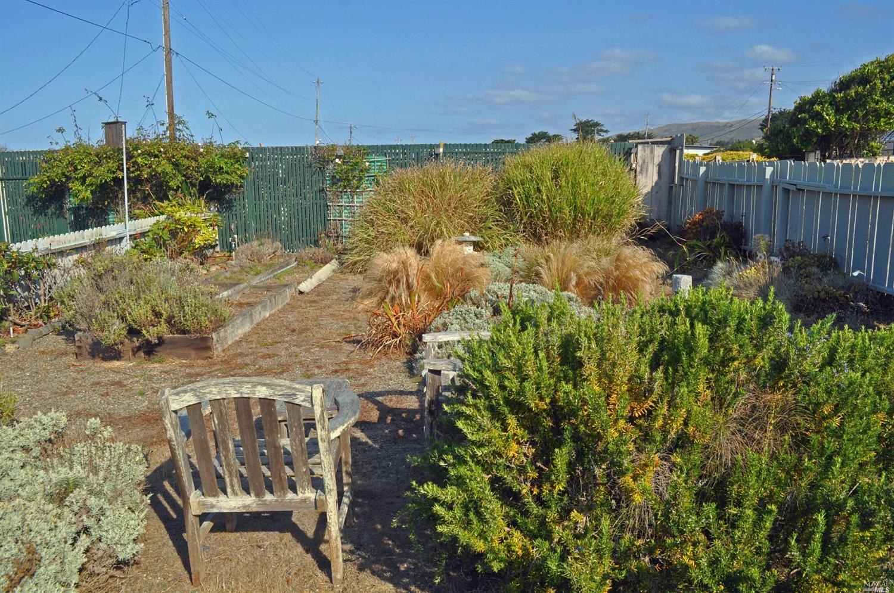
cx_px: 447
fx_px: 669
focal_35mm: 27
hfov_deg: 67.5
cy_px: 296
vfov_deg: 47.8
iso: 200
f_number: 9
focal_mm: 18
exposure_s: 1/320
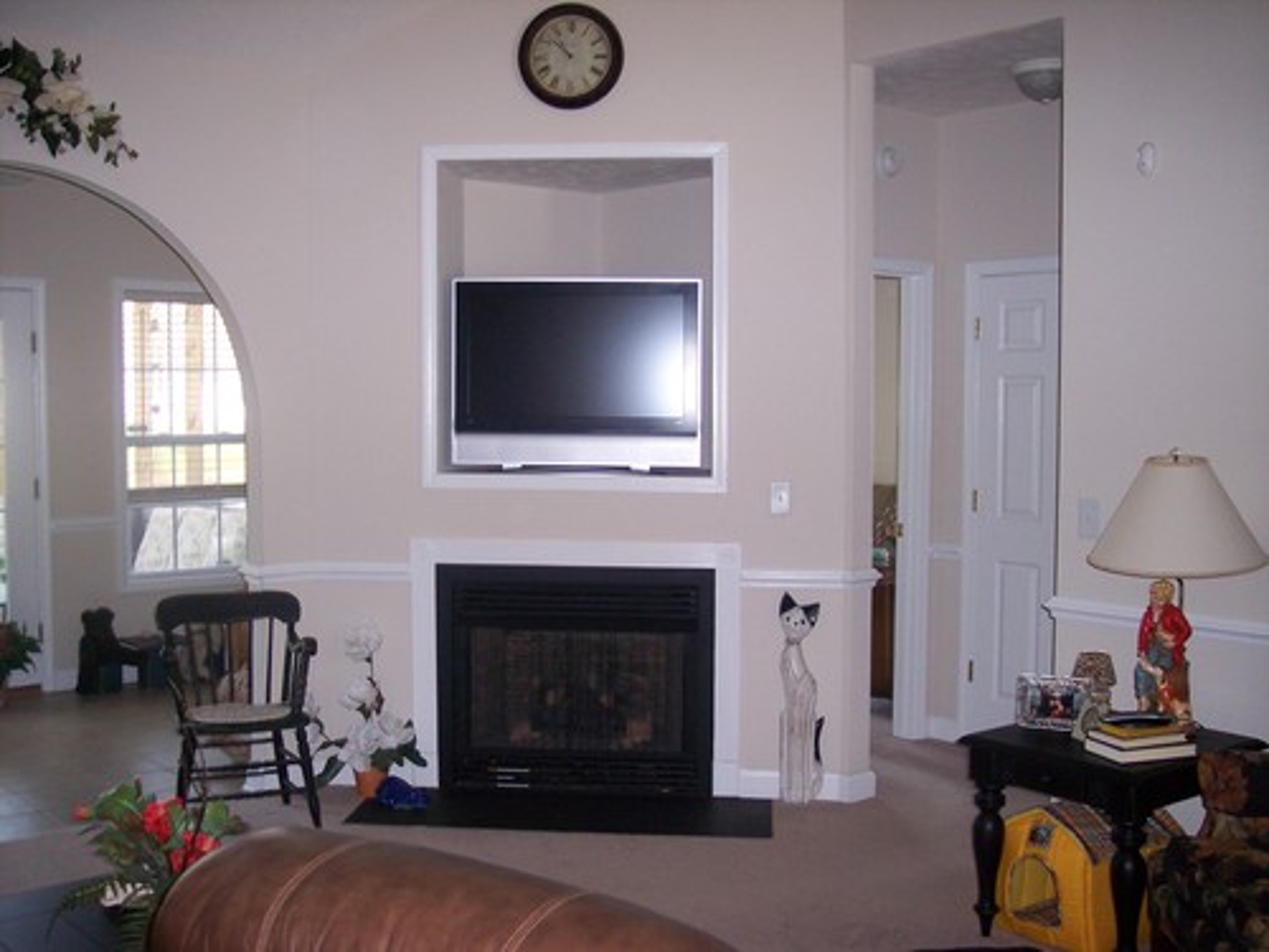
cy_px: 476
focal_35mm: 39
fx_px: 1430
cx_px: 634
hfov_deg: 47.9
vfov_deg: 36.8
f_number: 2.8
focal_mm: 8
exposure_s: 1/60
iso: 140
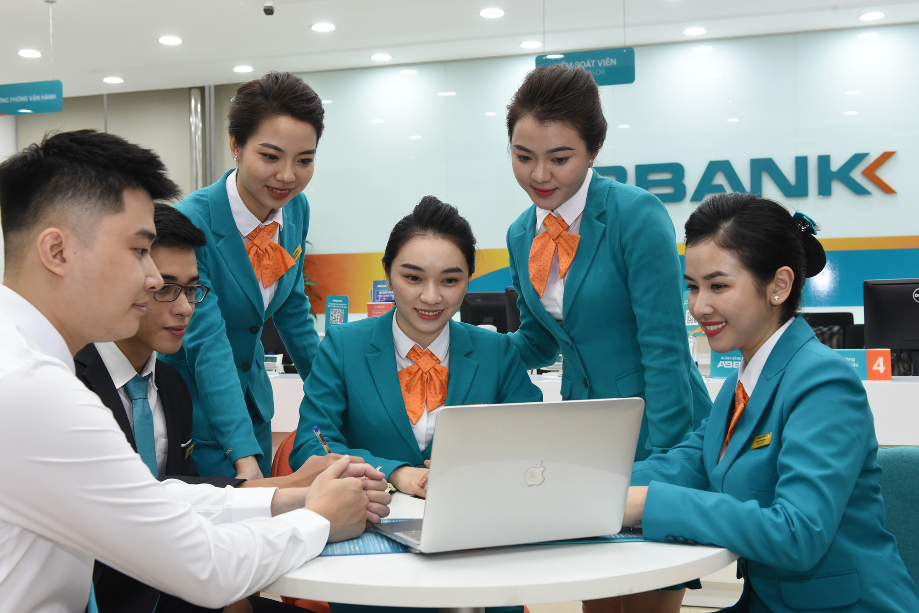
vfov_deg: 30.5
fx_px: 1124
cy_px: 306
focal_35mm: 44
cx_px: 460
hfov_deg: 44.5
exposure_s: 1/100
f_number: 8
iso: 1600
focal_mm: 44
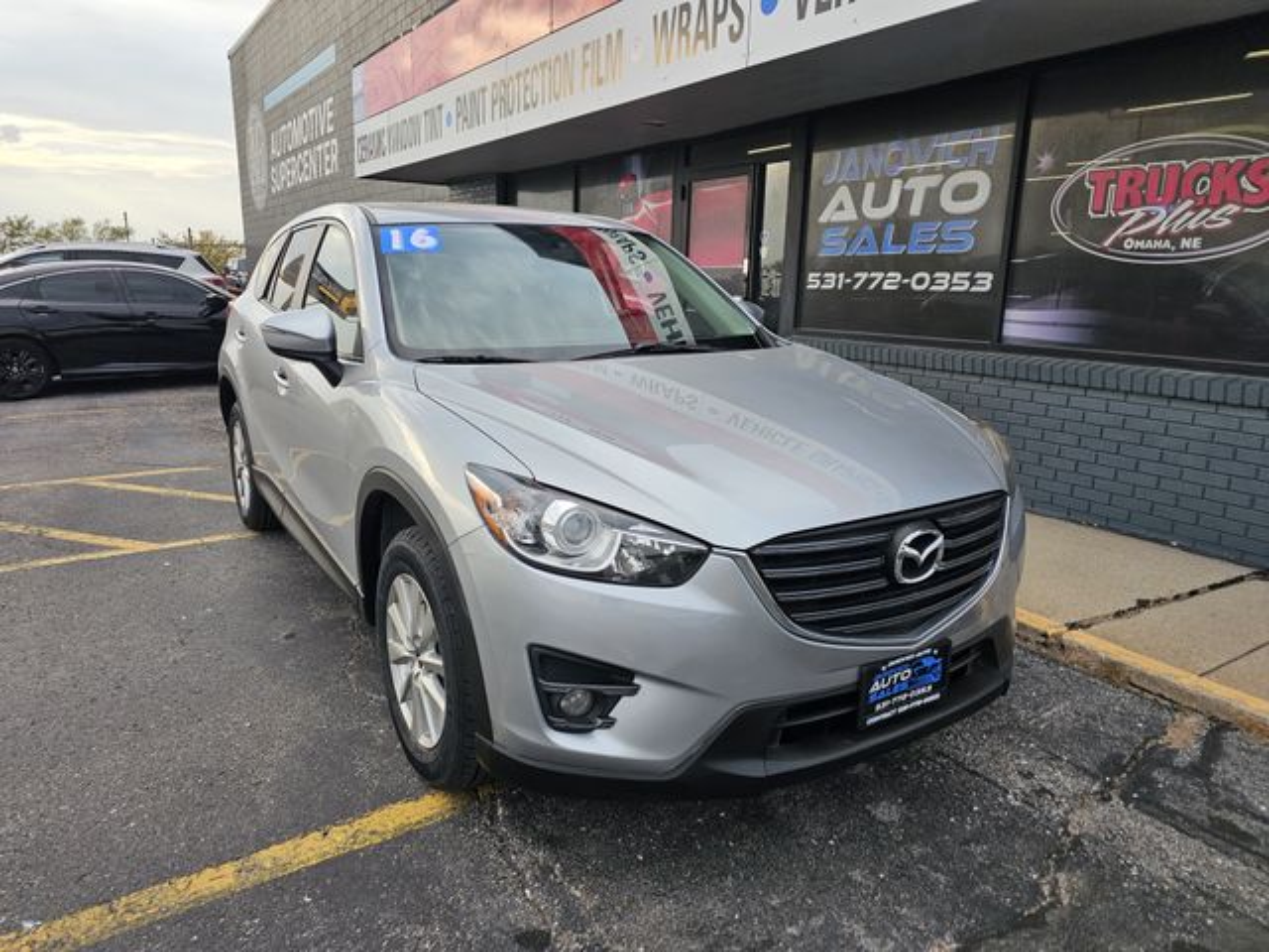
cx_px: 634
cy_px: 476
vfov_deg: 58.9
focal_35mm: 23
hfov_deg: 73.9
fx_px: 843
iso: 16
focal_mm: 6.3
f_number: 1.7
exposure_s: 1/180
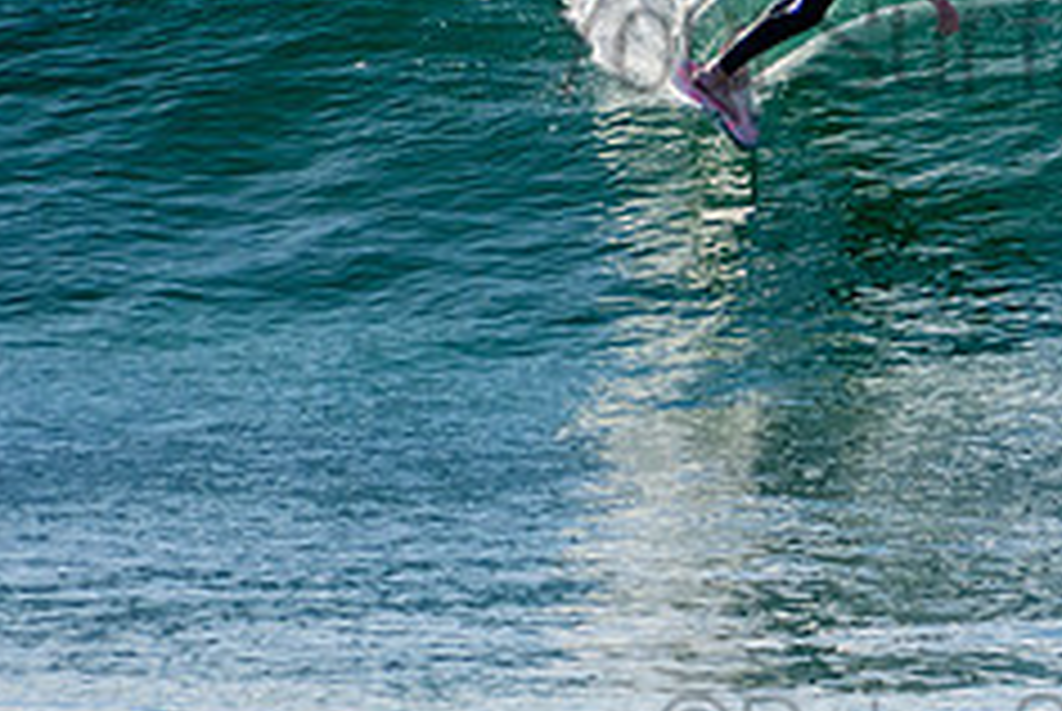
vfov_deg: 0.9
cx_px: 1004
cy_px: -11
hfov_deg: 1.4
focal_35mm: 1473
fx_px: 43507
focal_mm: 400
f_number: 5.6
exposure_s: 1/2000
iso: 220
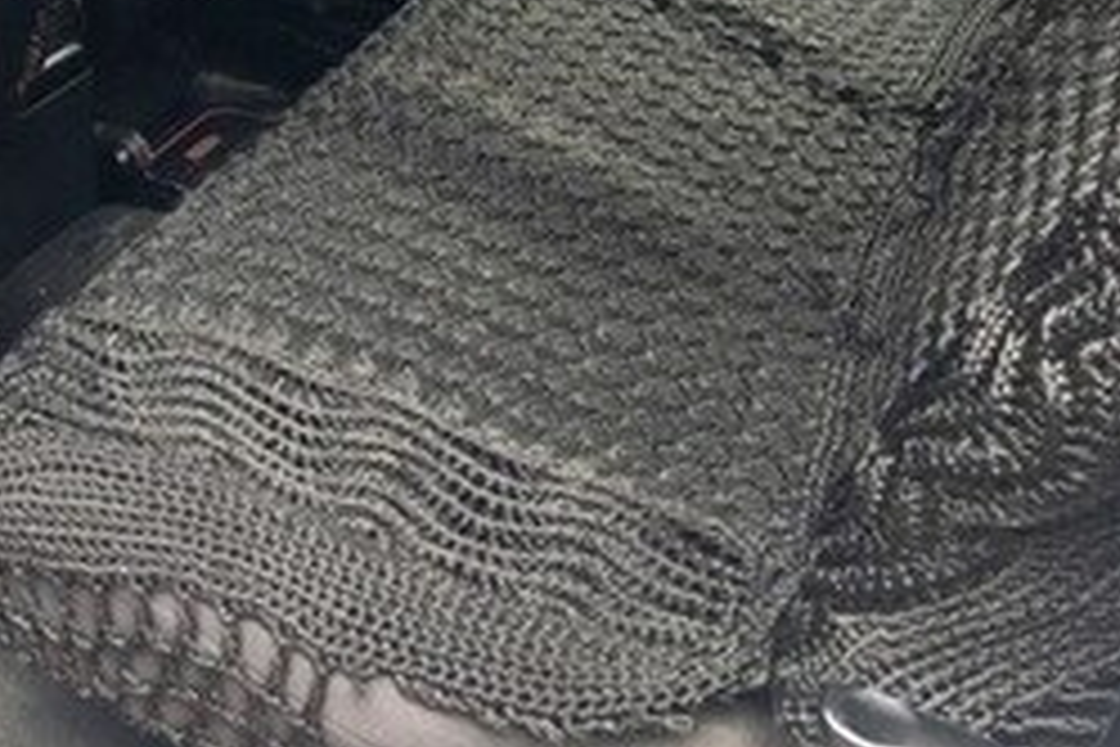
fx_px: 1867
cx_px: 324
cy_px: -180
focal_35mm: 60
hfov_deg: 32.9
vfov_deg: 20.9
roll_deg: +0.4
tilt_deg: -17.1
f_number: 2.2
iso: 32
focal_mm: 4.15
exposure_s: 1/50
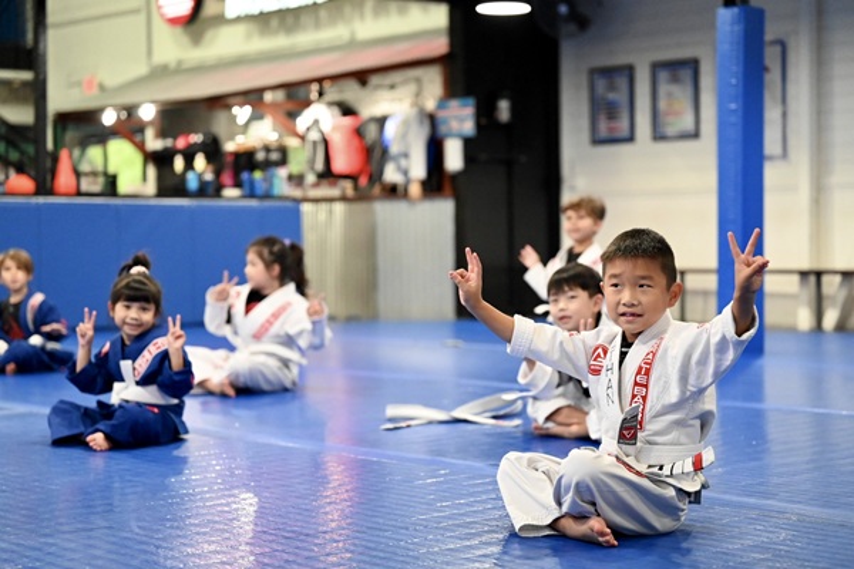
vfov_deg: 19.5
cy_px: 284
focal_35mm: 70
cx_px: 427
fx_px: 1660
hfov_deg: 28.8
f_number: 2.8
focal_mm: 70
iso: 10000
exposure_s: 1/500
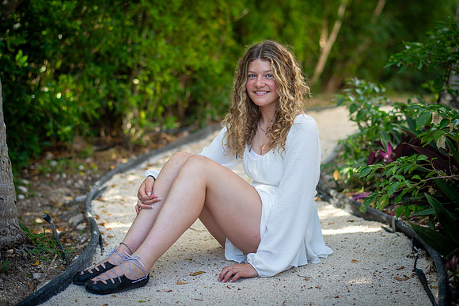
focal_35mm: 58
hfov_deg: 34.5
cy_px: 153
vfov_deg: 23.4
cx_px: 230
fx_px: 739
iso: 400
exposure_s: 1/500
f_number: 2.2
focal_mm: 58
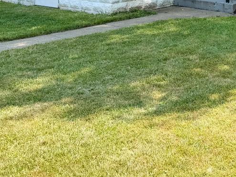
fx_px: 498
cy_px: -33
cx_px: 274
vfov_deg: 19.1
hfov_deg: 24.5
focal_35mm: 73
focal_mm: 6.76
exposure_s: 1/1271
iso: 80
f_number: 1.78
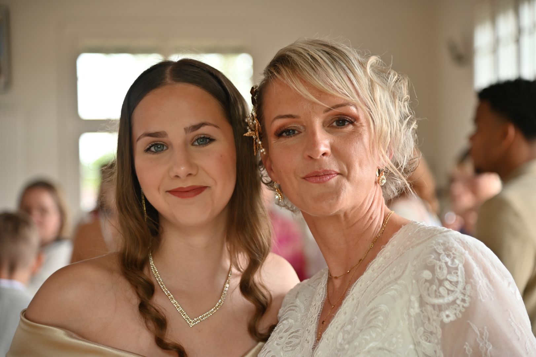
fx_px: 1414
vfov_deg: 14.4
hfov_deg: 21.5
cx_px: 268
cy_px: 178
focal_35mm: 95
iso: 450
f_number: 4
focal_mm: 95
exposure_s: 1/125
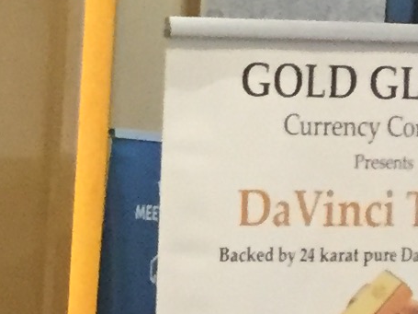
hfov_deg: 8.3
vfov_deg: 6.6
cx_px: -751
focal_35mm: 208
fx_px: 2511
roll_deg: -1.5
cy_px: 854
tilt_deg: -10.1
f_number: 2.2
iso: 250
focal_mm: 4.15
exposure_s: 1/20
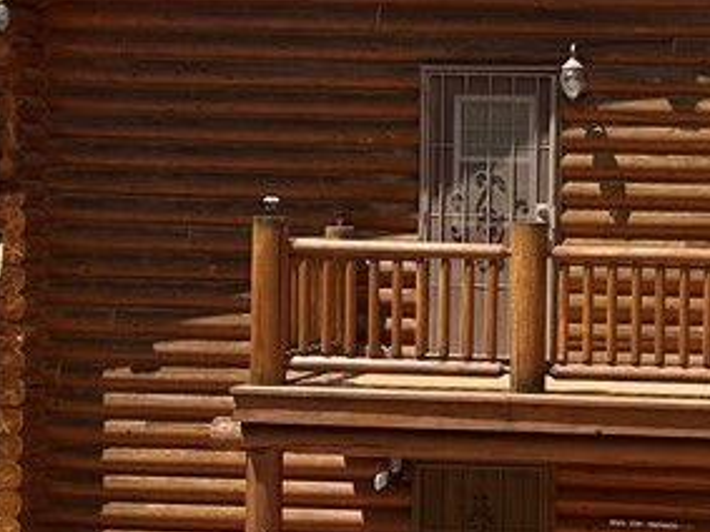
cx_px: 635
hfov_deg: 20.5
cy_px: 218
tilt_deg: -1.1
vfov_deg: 15.7
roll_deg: -0.9
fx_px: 1927
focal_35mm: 94
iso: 50
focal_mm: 5.7
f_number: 1.5
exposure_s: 1/4630
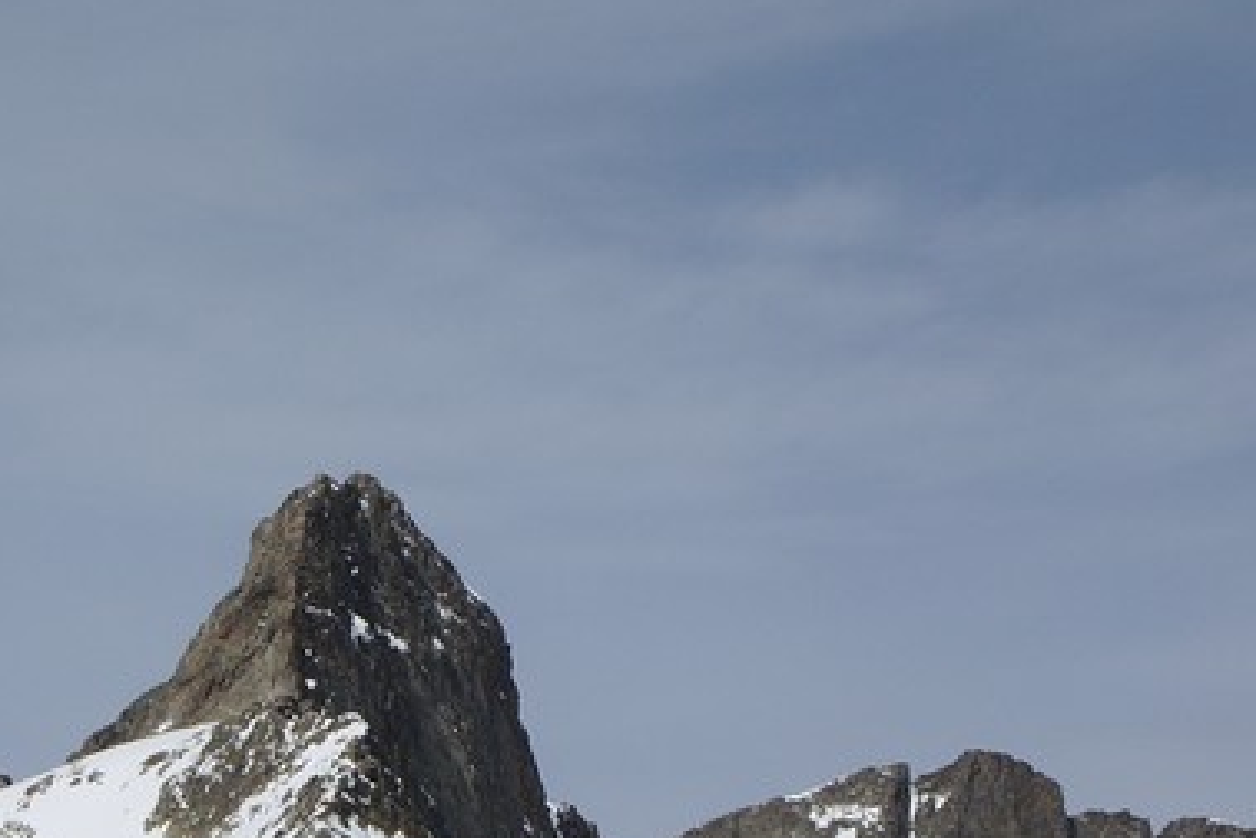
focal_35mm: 130
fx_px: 4537
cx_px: 676
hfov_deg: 15.8
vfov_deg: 10.5
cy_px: 669
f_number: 6.2
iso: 50
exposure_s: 1/800
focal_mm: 12.2
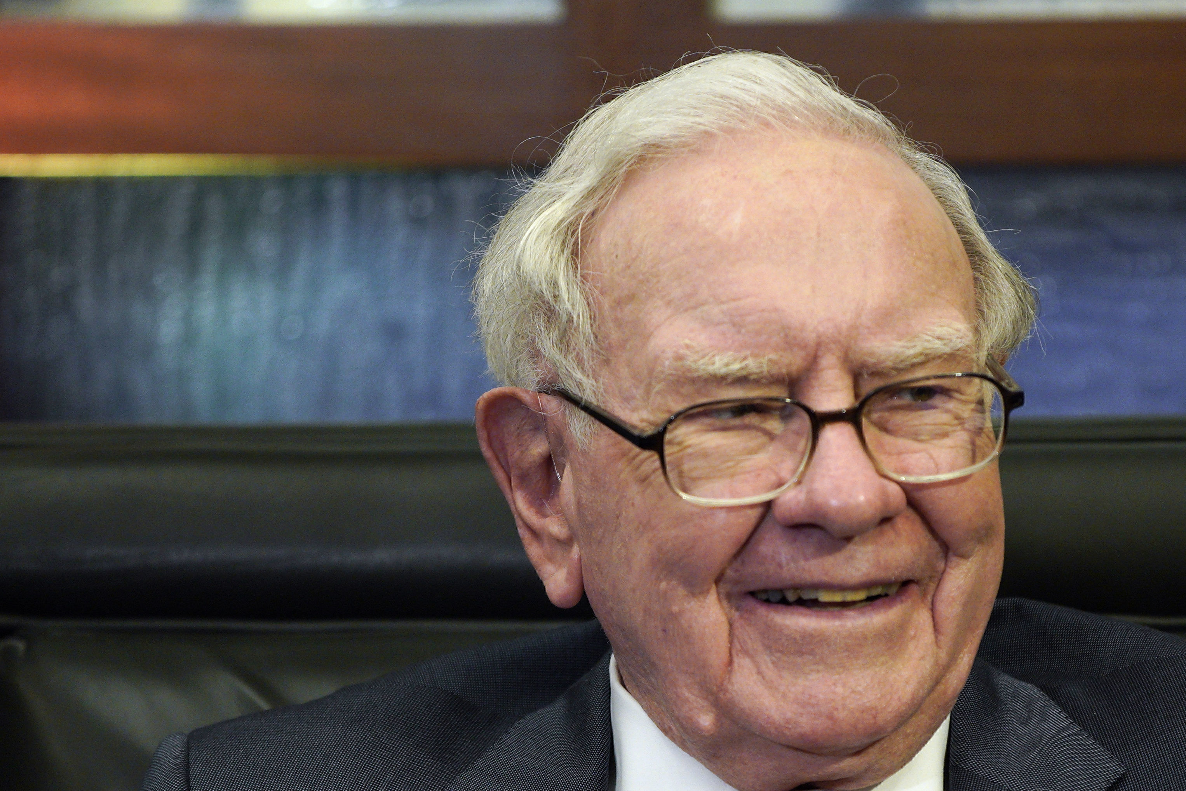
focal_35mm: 393
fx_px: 12947
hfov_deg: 5.2
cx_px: 774
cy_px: 632
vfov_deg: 3.5
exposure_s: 1/400
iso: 1600
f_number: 2.8
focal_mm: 200
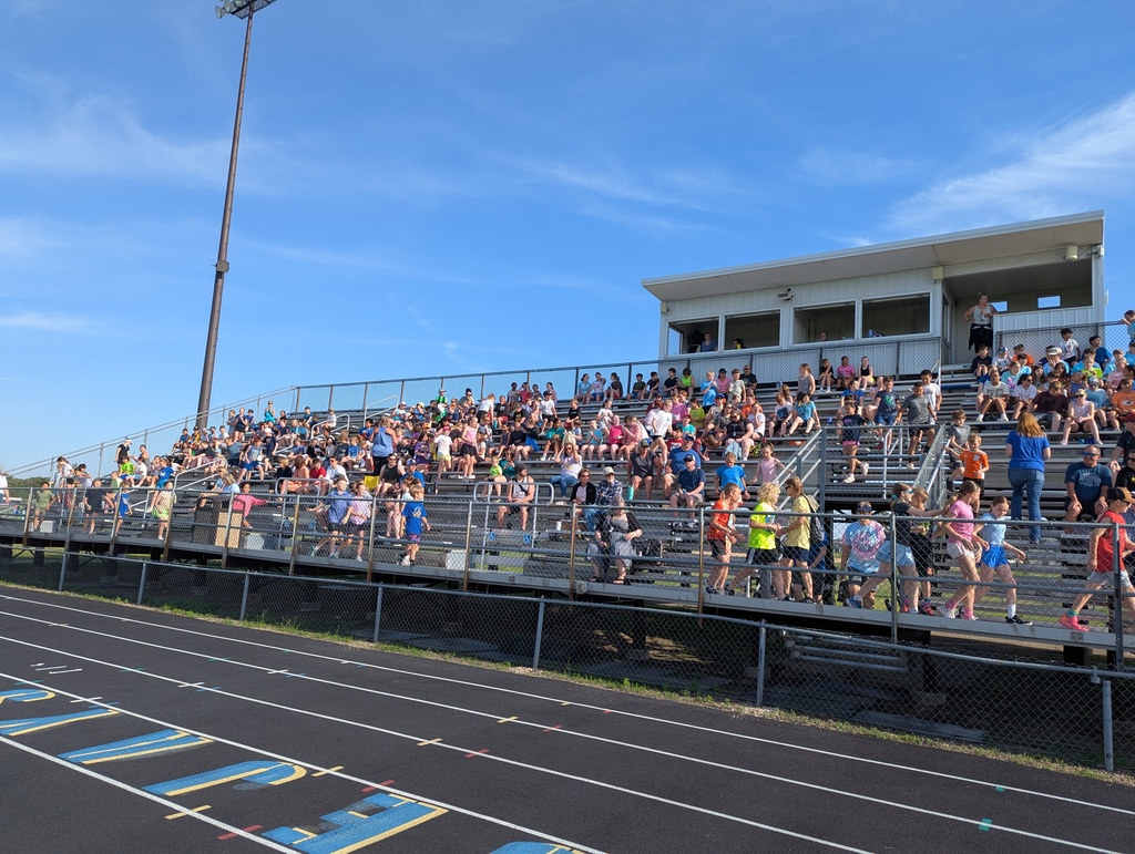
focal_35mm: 24
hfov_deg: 71.5
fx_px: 788
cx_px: 568
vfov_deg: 56.9
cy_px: 427
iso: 45
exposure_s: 1/1230
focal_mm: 6.81
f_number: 1.85
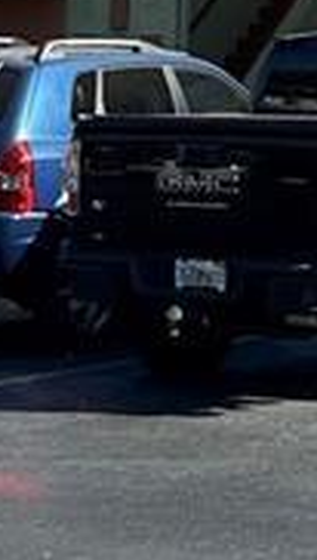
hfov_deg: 7.1
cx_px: 329
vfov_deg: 11.8
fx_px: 2558
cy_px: -342
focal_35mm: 172
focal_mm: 6.86
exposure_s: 1/2732
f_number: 1.78
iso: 80
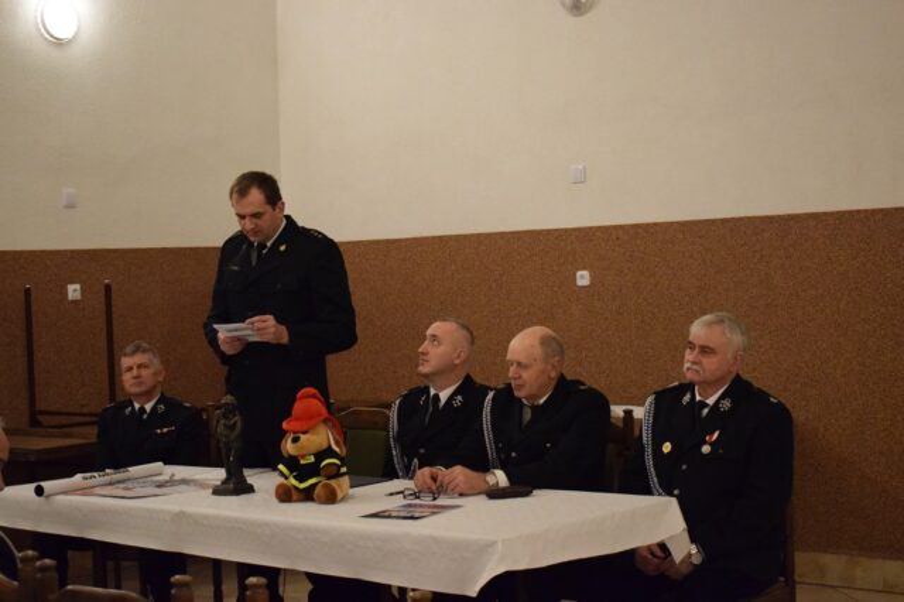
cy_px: 301
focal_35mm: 63
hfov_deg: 31.9
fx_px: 1581
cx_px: 452
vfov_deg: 21.5
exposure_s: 1/60
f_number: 5
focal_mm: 42
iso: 5000
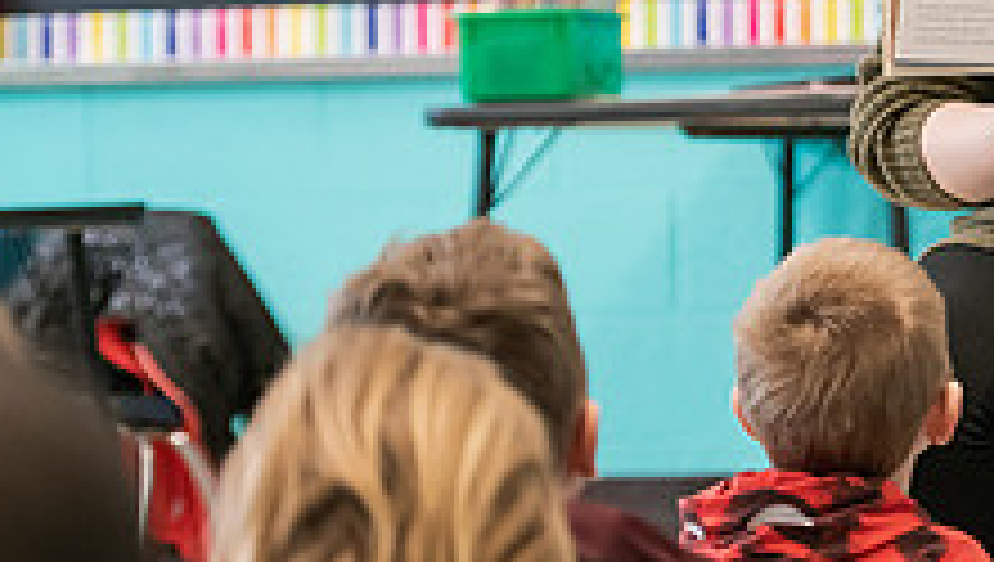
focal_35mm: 236
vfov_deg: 5.2
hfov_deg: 9.0
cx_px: 1277
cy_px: 160
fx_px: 6229
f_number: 3.2
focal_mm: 86
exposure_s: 1/200
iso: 2000
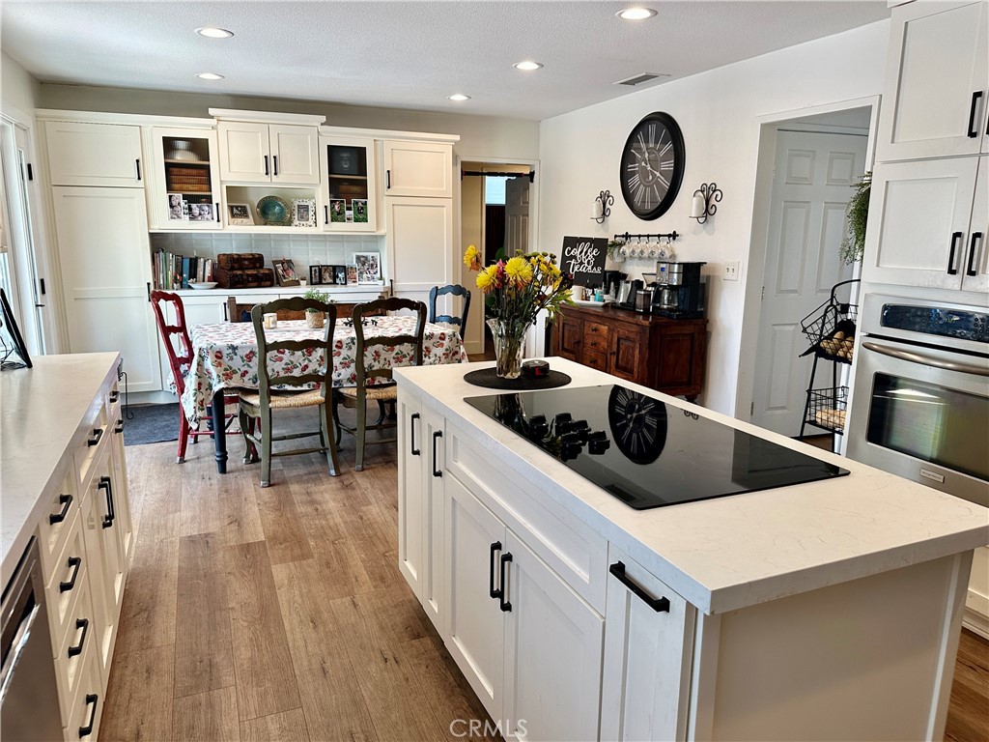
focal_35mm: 24
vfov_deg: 56.8
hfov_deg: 71.6
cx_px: 494
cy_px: 371
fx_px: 686
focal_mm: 6.86
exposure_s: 1/120
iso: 125
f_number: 1.78
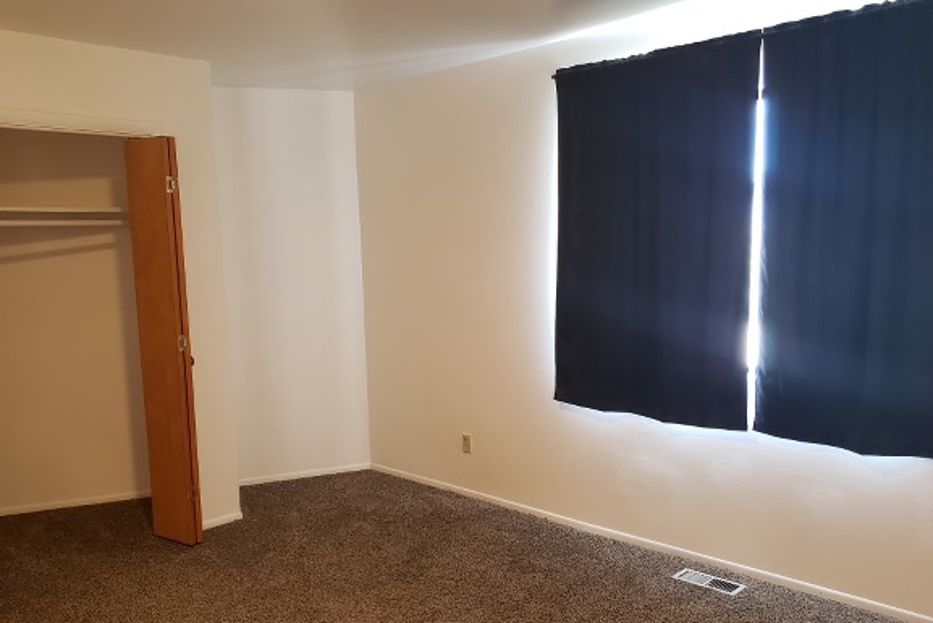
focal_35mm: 30
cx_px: 451
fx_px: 778
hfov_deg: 61.9
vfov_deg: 43.6
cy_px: 346
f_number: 1.5
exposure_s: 1/60
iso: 320
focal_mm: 4.3
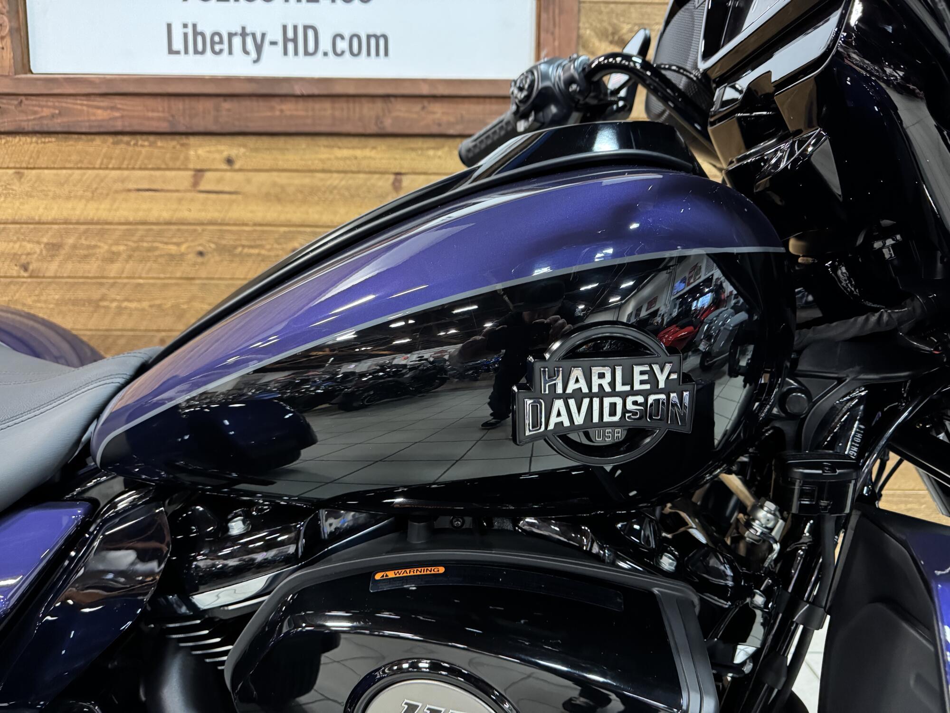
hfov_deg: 71.6
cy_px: 356
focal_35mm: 24
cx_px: 475
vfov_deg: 56.8
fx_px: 659
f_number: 1.78
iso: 800
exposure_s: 1/40
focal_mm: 6.76
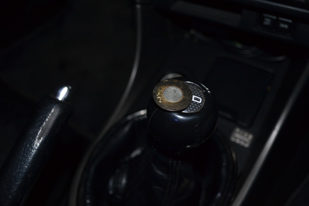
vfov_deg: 36.9
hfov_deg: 53.1
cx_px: 154
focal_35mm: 36
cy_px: 103
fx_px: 309
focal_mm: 24
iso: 280
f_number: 4
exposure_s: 1/60
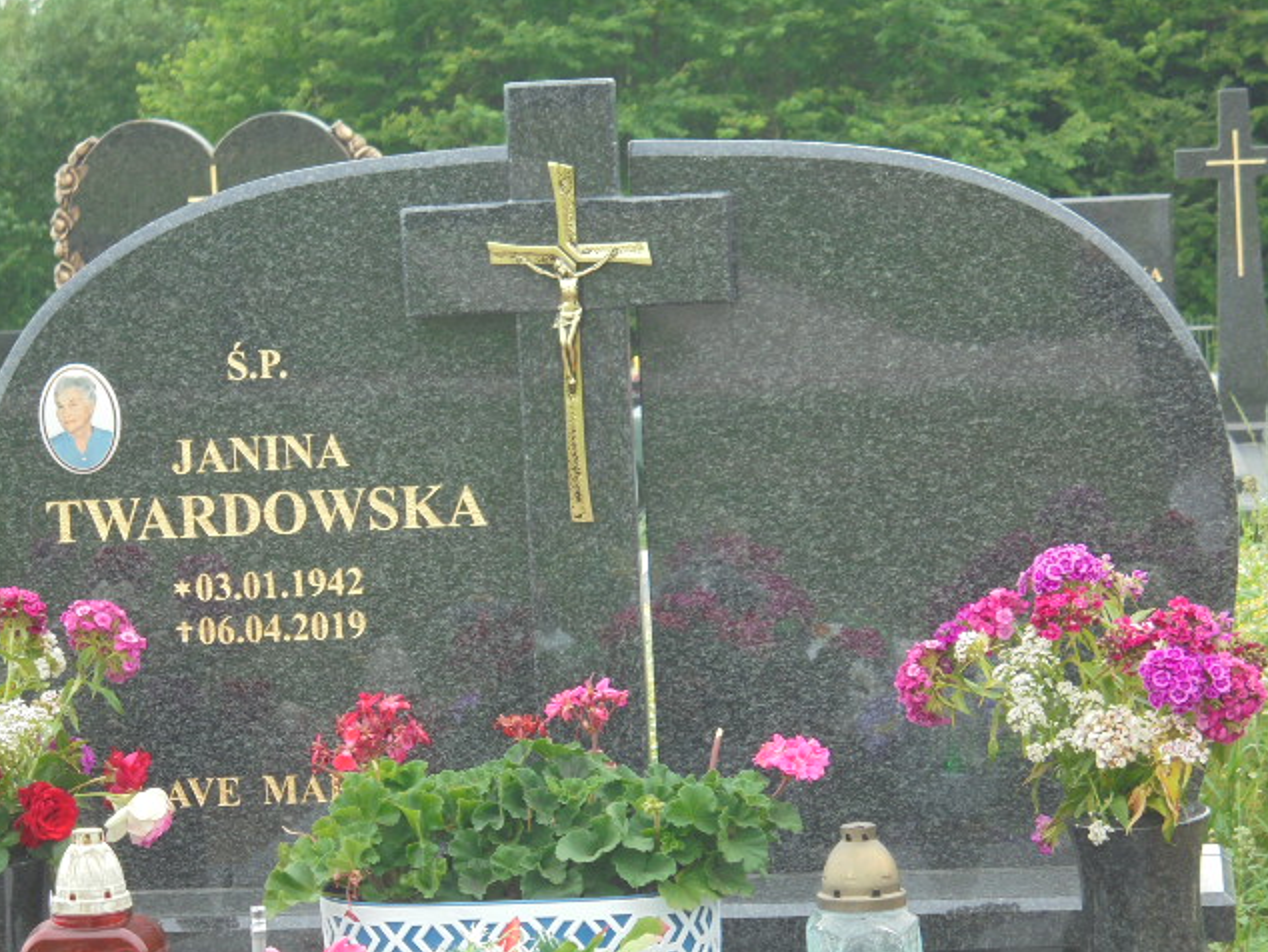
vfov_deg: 13.7
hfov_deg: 18.2
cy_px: 474
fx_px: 3958
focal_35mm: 108
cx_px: 632
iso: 100
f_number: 5.1
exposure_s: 1/60
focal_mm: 19.2
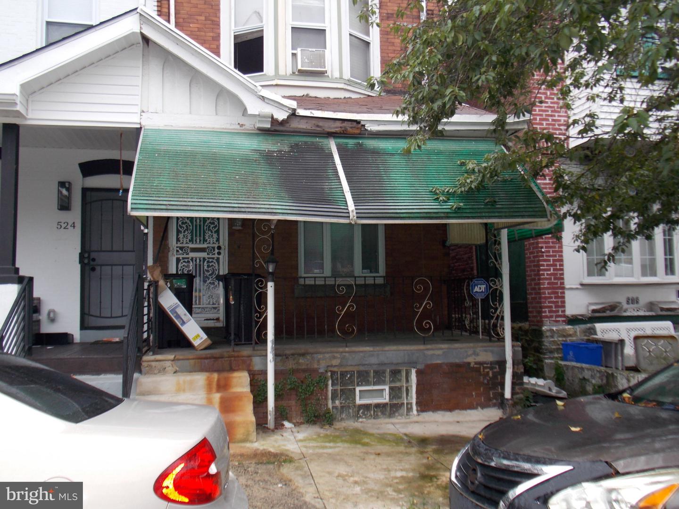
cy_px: 254
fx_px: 588
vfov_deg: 46.8
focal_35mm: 30
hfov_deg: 60.0
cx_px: 340
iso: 80
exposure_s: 1/50
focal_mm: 5.3
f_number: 3.3
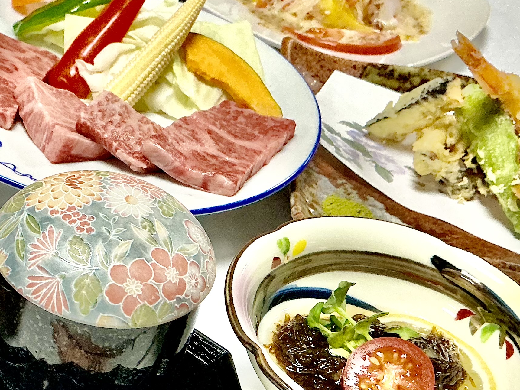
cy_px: 231
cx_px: -4
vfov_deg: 21.6
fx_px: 1021
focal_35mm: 68
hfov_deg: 26.9
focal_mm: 3
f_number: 1.8
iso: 100
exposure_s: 1/60
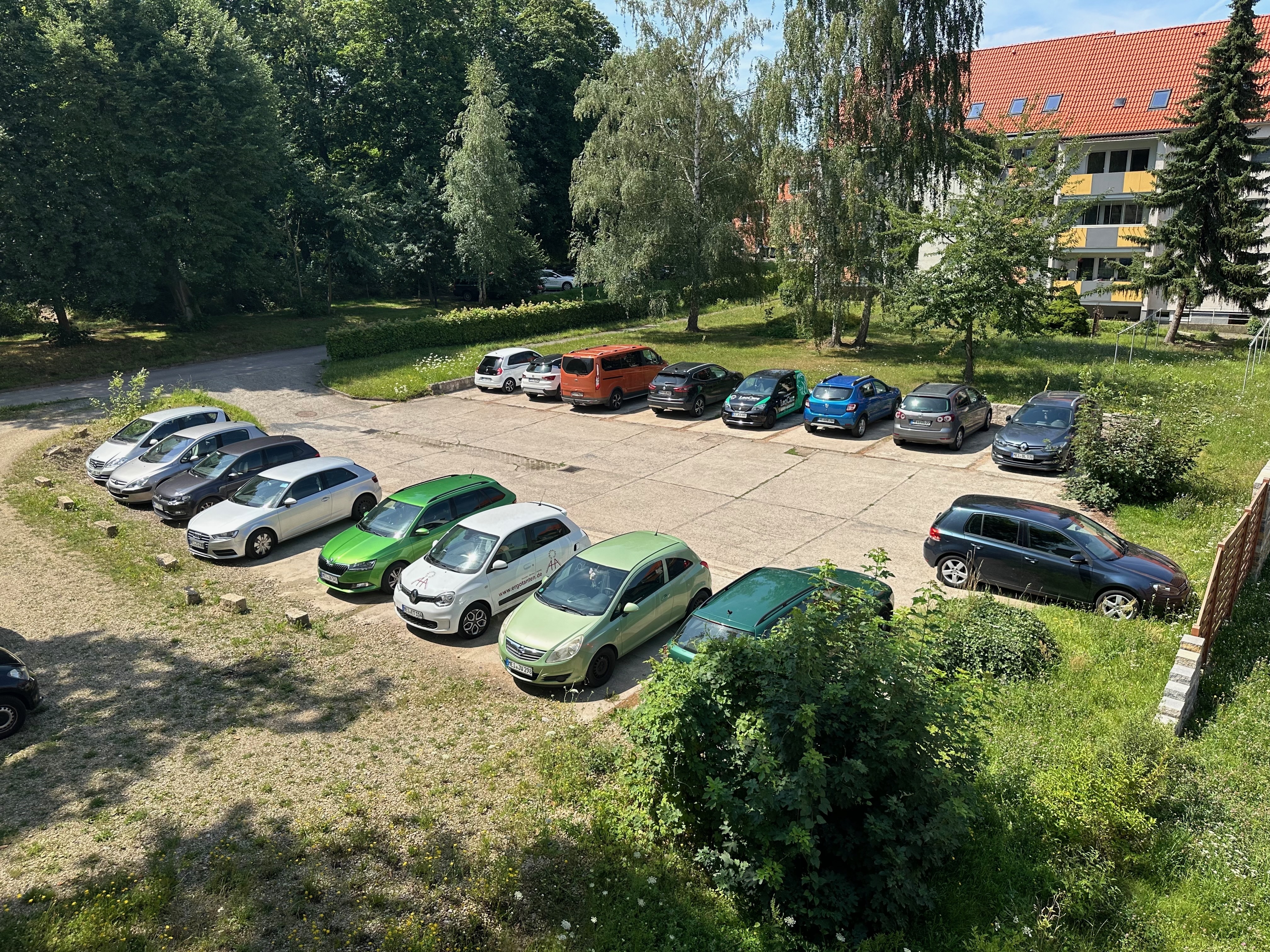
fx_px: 881
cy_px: 476
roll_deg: +1.3
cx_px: 635
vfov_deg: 56.8
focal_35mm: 24
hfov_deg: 71.6
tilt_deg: -15.5
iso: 80
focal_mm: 6.86
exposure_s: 1/2967
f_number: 1.78
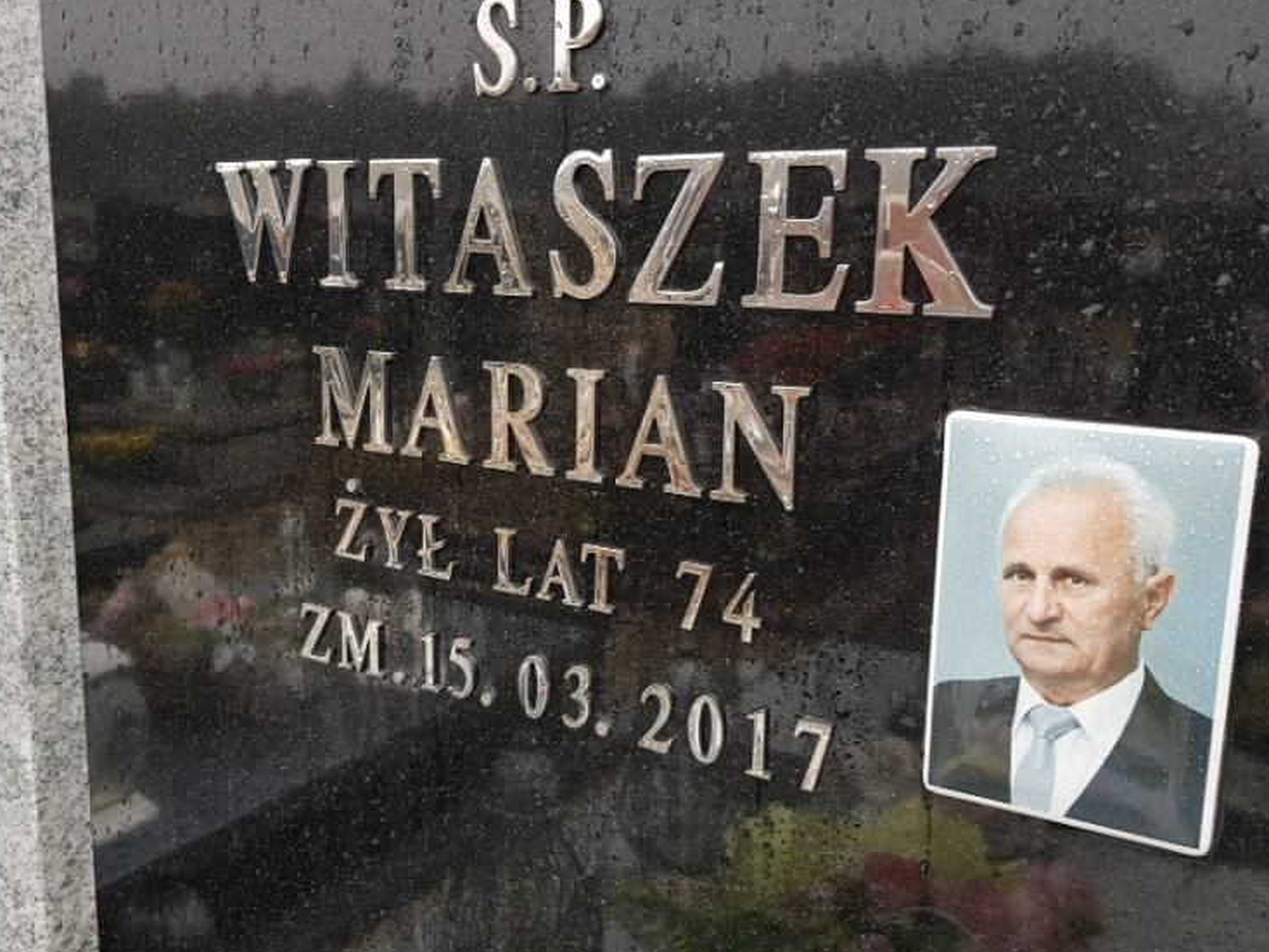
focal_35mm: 34
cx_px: 532
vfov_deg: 41.8
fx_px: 1247
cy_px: 506
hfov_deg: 53.7
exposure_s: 1/100
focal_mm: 4.2
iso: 50
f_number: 1.7
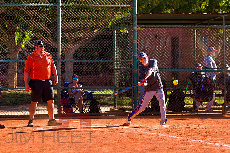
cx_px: 136
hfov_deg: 9.7
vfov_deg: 6.5
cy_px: 69
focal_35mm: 212
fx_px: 1356
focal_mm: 175
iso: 400
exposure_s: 1/1250
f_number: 5
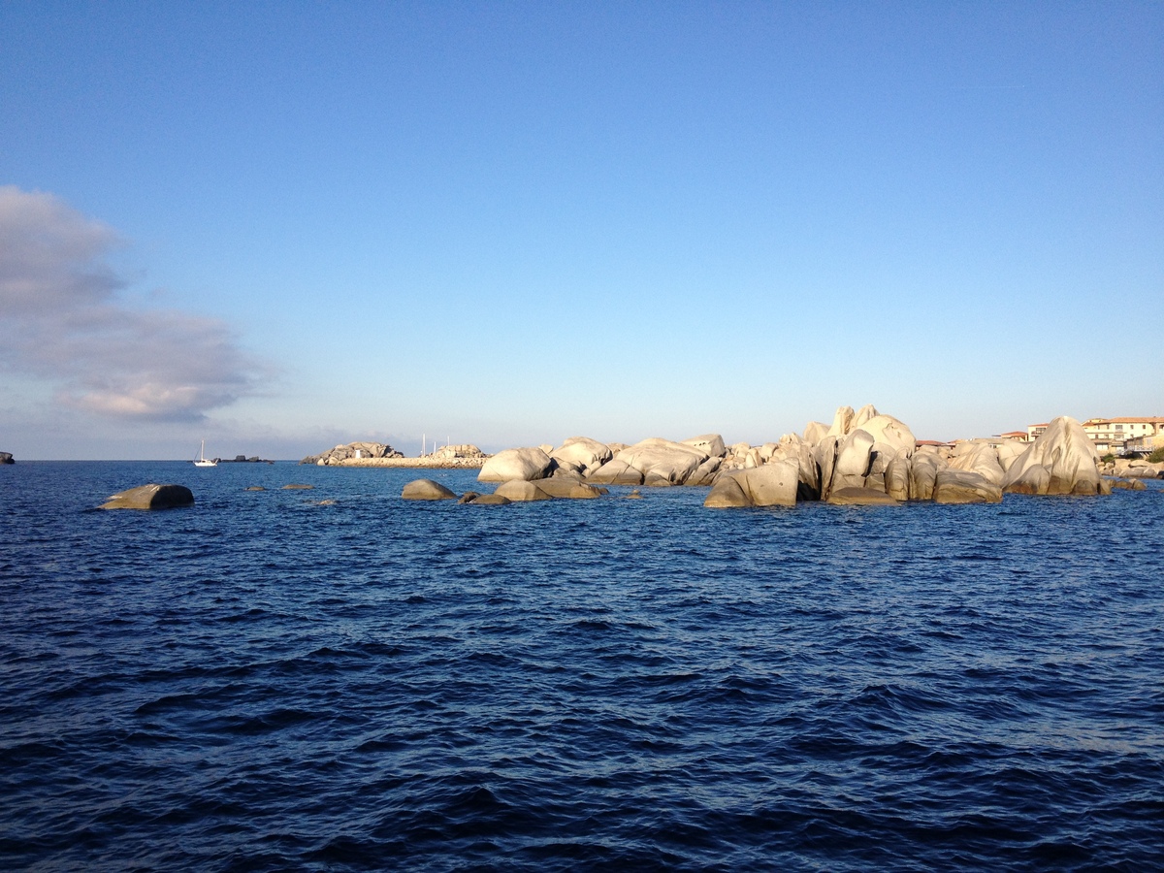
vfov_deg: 40.7
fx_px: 1177
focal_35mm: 35
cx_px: 582
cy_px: 436
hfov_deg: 52.6
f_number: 2.4
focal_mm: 4.28
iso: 64
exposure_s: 1/1493
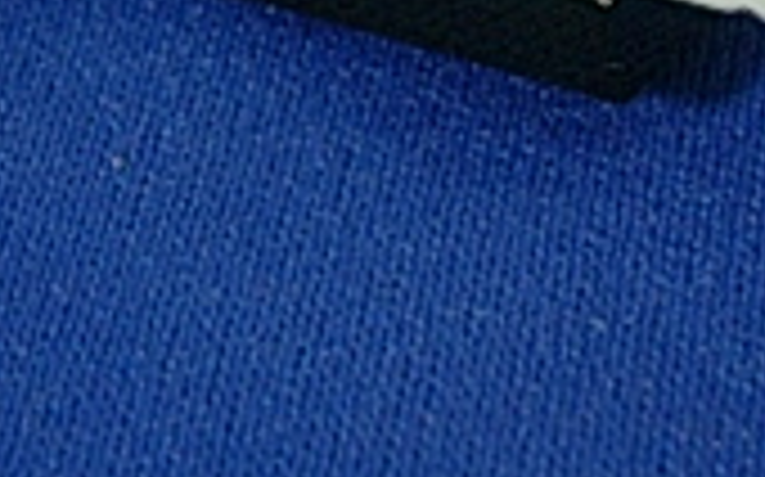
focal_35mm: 267
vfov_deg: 4.9
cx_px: 4
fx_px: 5563
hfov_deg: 7.8
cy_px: -270
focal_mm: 10.2
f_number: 3.6
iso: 70
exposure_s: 1/10.6
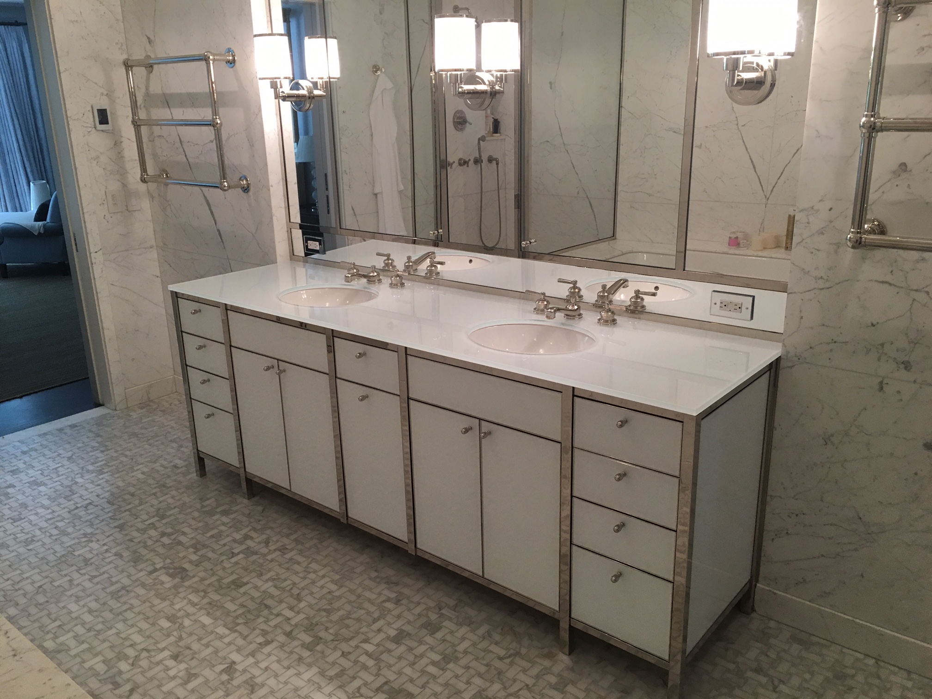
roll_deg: +1.3
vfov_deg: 48.2
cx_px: 466
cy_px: 350
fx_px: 781
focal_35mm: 29
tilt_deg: -16.8
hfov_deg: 61.7
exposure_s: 1/30
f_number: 2.2
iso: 40
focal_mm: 4.15
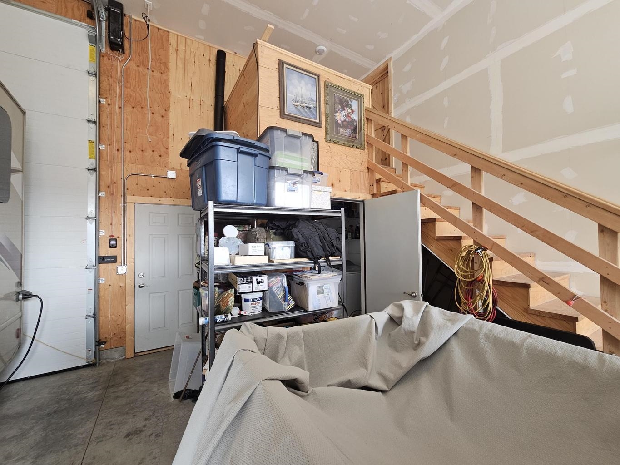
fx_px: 233
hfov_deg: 106.2
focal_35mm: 13
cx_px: 310
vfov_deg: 89.9
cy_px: 232
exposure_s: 1/60
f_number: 2.2
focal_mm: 2.2
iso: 125
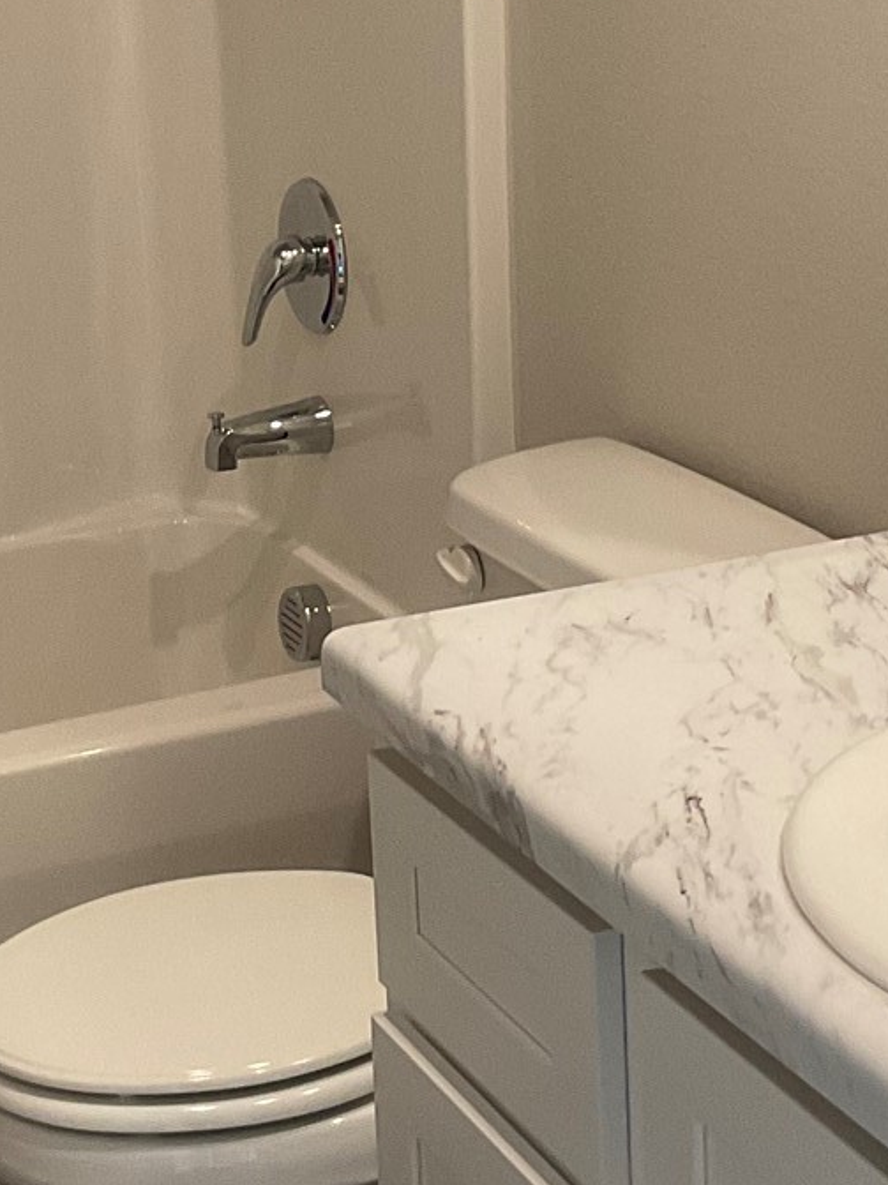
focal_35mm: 83
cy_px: 284
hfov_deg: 17.7
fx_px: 2840
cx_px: 219
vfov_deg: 23.3
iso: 80
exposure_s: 1/60
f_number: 1.8
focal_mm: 3
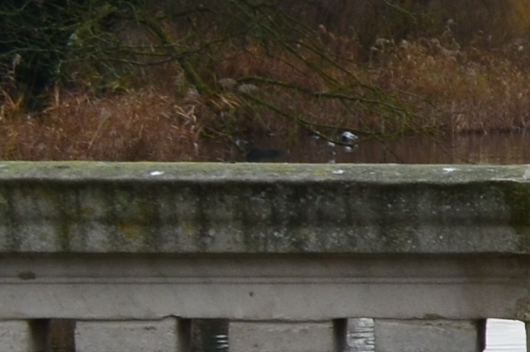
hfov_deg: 6.9
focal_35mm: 246
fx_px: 3615
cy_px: 373
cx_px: 1969
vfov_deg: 5.5
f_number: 10
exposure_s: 1/60
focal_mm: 22
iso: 250
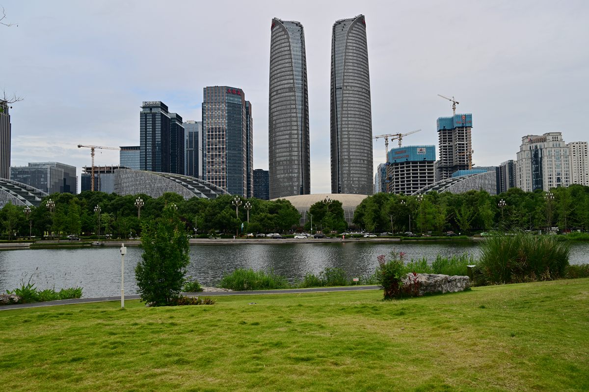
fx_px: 548
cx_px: 294
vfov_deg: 39.4
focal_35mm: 34
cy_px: 196
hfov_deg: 56.5
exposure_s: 1/125
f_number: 8
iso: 100
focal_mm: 33.5
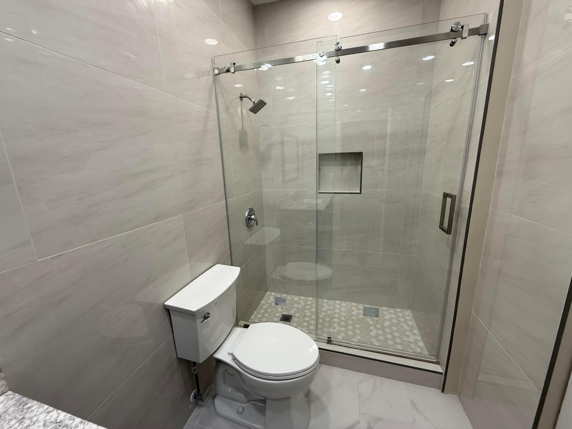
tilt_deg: -12.3
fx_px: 231
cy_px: 214
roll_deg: +1.3
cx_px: 286
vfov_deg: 85.7
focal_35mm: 14
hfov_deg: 102.1
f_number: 2.2
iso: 125
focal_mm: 2.22
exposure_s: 1/120
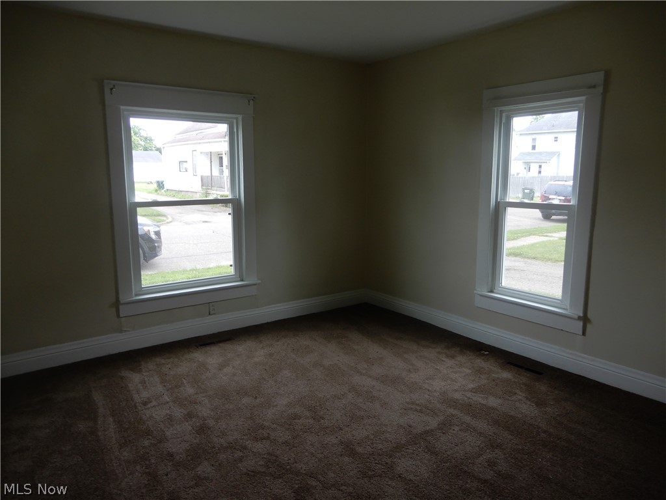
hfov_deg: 71.6
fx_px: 462
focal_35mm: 24
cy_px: 250
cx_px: 333
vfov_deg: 56.8
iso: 80
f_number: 3.4
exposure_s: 1/50
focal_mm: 4.3
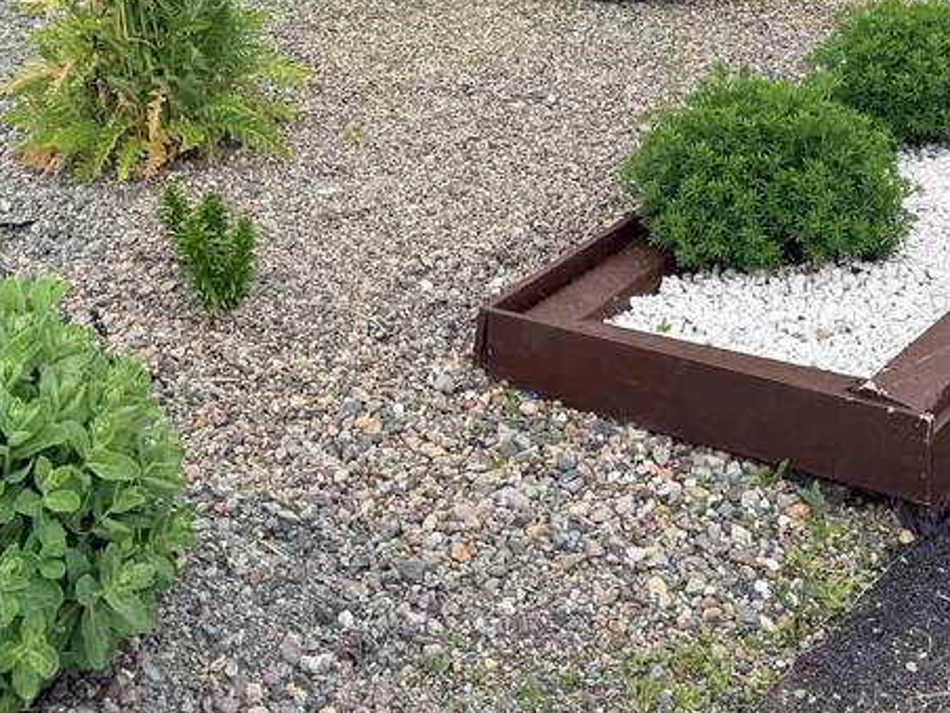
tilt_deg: -8.2
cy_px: -215
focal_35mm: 68
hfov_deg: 28.5
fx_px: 1866
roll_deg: +1.4
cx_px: 565
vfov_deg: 19.9
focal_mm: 6.76
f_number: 1.78
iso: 80
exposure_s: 1/1192
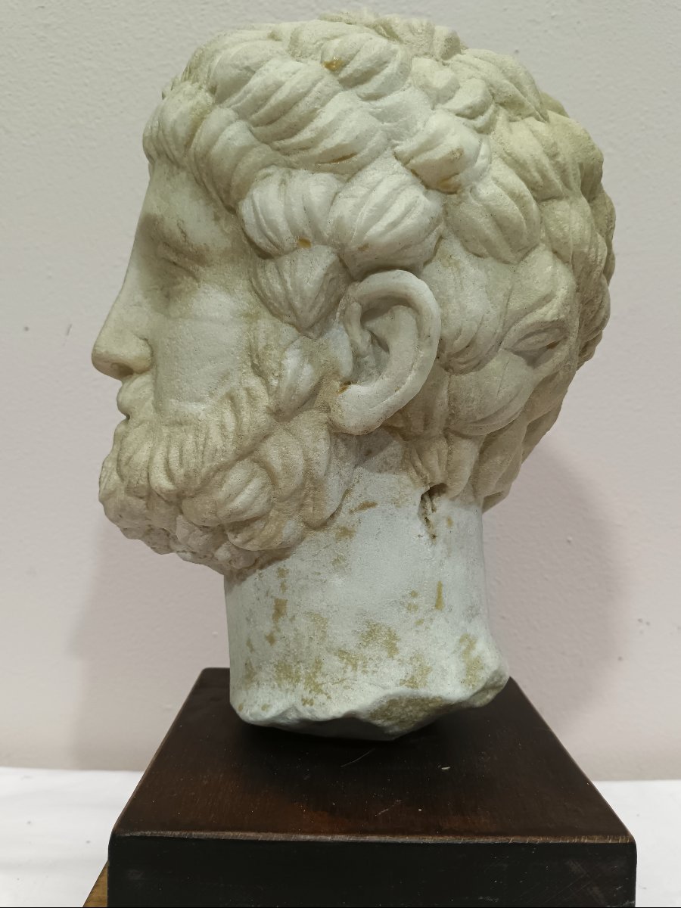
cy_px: 454
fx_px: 708
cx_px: 340
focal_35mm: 27
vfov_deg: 65.3
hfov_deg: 51.4
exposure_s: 1/100
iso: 380
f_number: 1.9
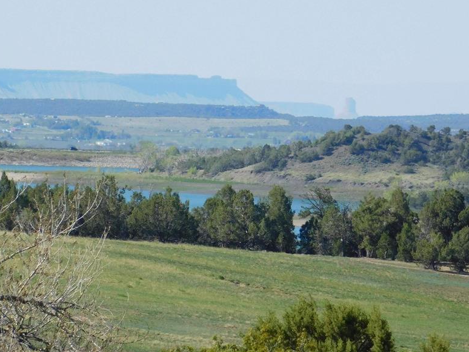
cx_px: 245
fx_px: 7061
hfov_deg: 3.8
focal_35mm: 521
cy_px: 182
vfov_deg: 2.9
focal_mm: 70
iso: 125
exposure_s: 1/500
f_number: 5.9
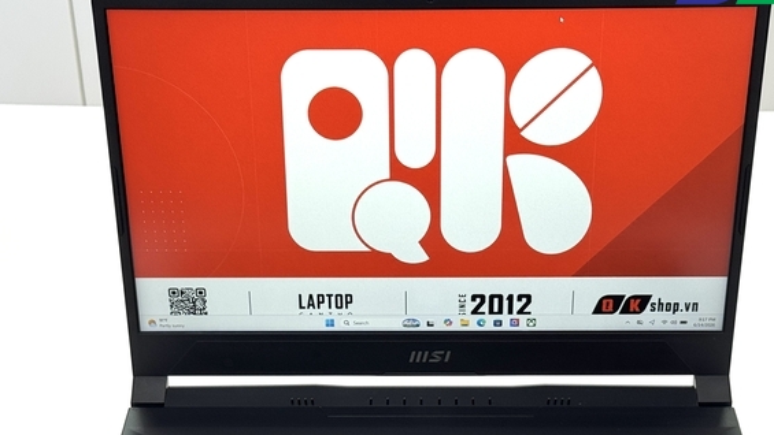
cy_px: 343
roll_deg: +1.8
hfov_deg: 28.6
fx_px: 1519
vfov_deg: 16.2
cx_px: 414
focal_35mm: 74
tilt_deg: -32.6
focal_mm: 6.76
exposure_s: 1/100
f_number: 1.78
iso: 64
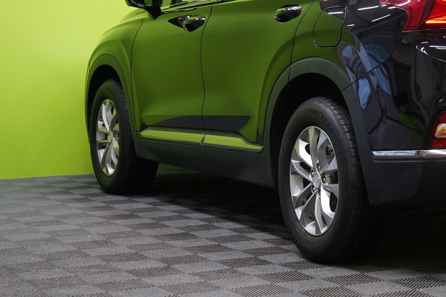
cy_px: 47
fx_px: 1226
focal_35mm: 99
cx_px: 422
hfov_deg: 20.1
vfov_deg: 13.7
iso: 400
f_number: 5
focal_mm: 51
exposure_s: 1/25
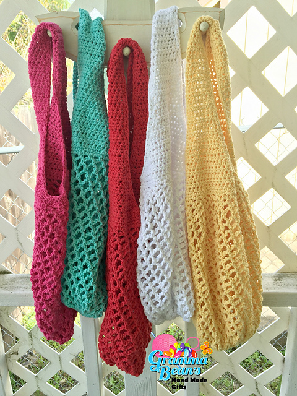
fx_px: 332
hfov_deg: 48.2
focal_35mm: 29
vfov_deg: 61.7
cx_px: 148
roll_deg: +1.6
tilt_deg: -17.0
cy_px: 198
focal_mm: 4.15
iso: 32
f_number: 2.2
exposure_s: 1/172
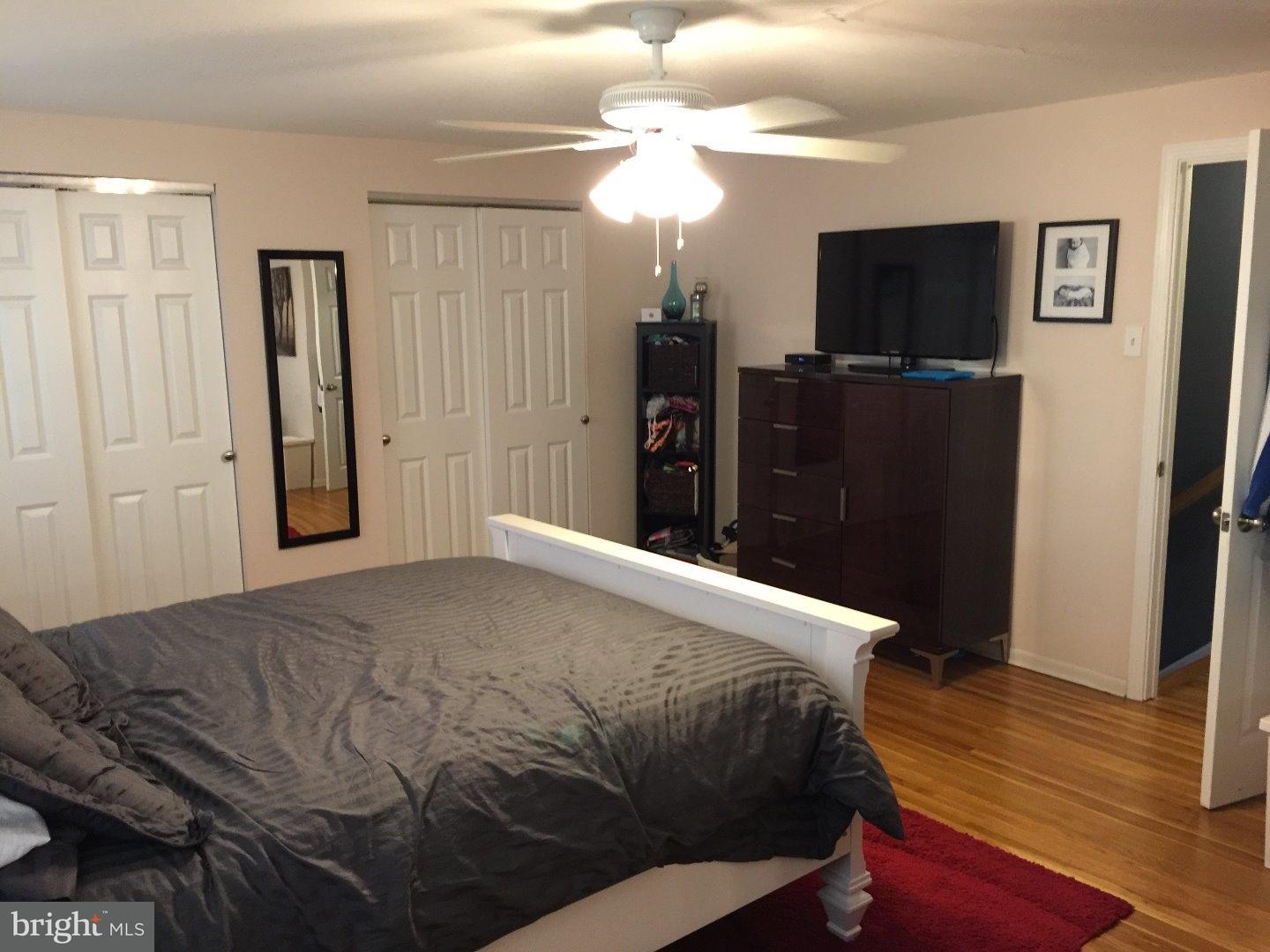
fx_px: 1064
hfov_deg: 61.7
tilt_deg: -10.0
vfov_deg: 48.2
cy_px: 476
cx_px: 635
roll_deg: +0.1
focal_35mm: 29
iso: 100
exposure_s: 1/15
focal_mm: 4.15
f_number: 2.2
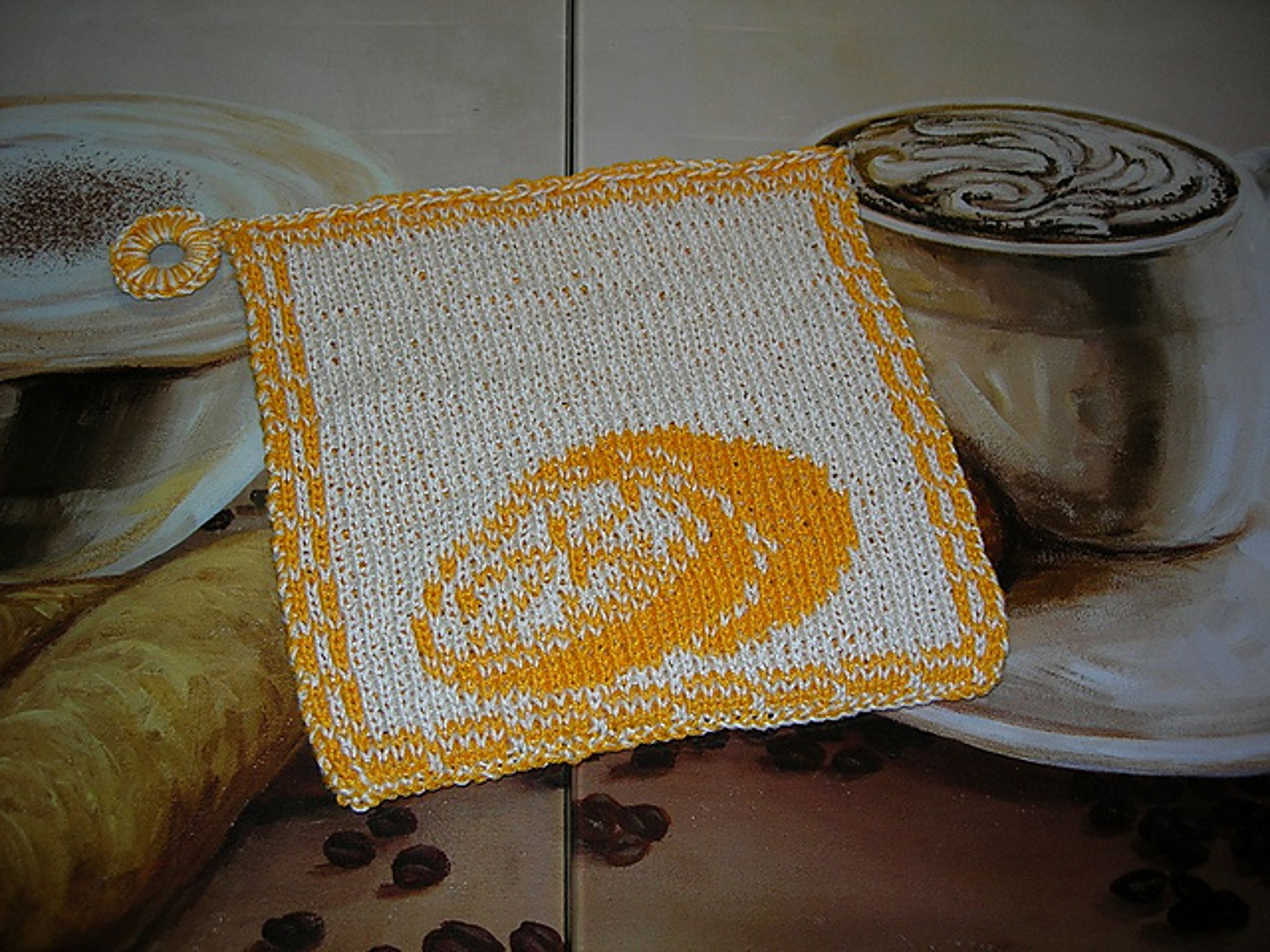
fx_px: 1394
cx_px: 635
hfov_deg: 49.0
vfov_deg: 37.7
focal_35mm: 38
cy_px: 476
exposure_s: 1/60.1
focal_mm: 7.8
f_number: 2.8
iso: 64
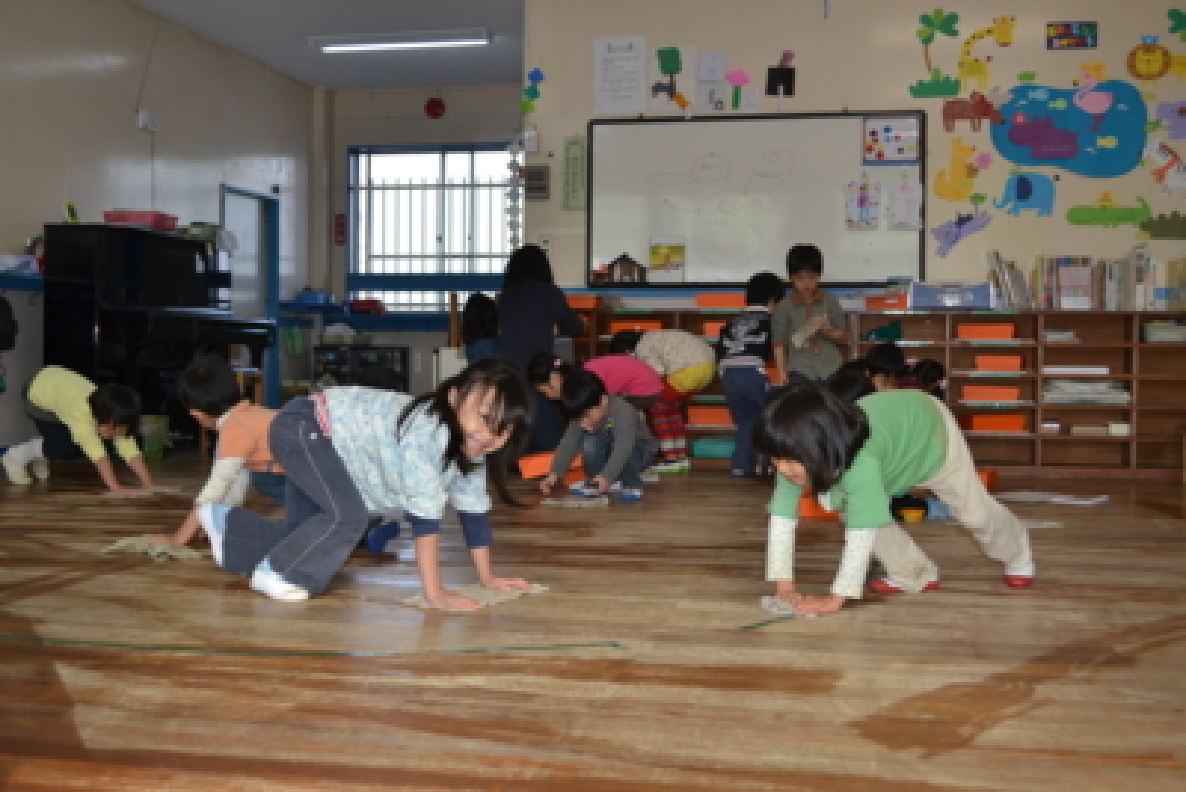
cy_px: 396
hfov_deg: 49.5
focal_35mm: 39
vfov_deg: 34.2
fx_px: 1285
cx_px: 593
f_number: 4.2
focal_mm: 26
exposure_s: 1/125
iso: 180
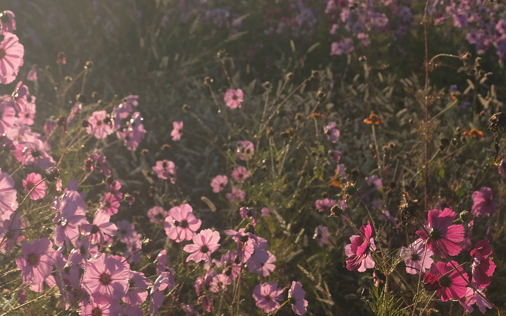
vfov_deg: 10.3
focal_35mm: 127
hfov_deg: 16.4
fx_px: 1751
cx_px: 304
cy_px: 98
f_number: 8
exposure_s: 1/300
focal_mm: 50
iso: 200
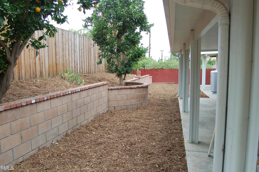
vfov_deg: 46.4
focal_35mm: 28
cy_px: 87
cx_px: 130
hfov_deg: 65.5
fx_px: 201
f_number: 7.1
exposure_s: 1/200
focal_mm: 18
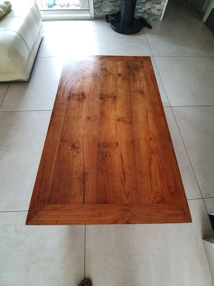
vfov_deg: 106.2
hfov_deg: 89.9
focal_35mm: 13
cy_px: 143
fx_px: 107
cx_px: 107
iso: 320
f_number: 2.2
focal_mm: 1.8
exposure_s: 1/50
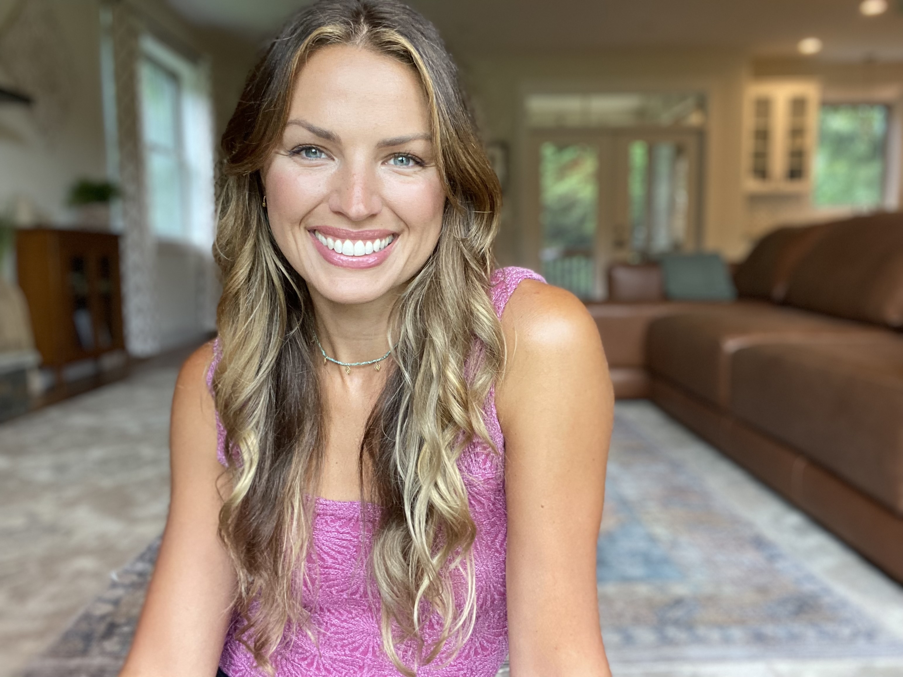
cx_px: 452
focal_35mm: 30
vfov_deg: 46.8
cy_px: 338
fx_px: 783
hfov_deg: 60.0
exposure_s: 1/76
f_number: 2.2
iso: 100
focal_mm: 2.71
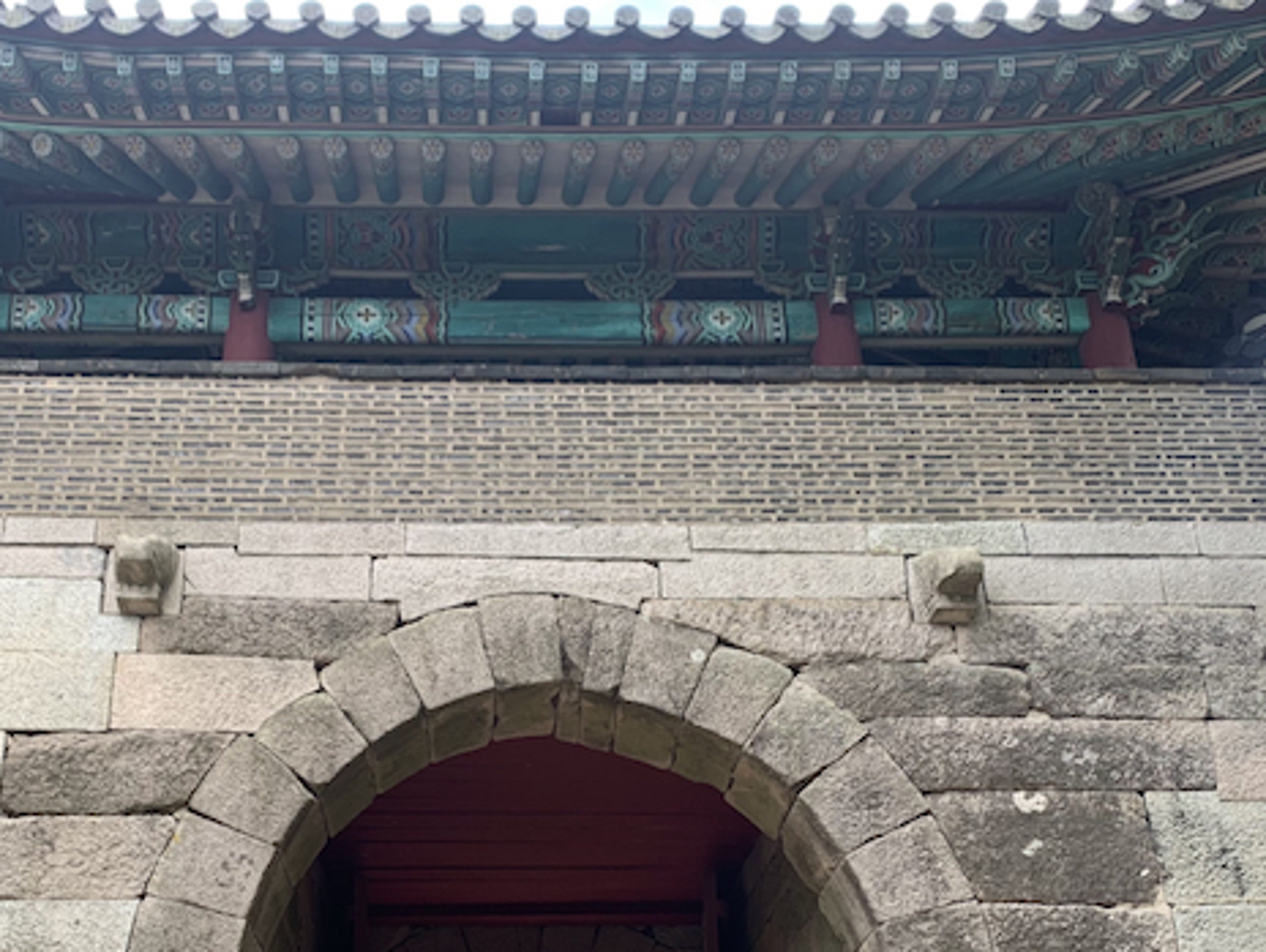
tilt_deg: +22.4
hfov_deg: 44.6
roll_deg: +1.2
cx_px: 538
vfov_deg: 33.6
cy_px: 730
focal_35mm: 42
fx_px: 1538
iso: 25
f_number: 1.8
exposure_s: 1/122
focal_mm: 4.25
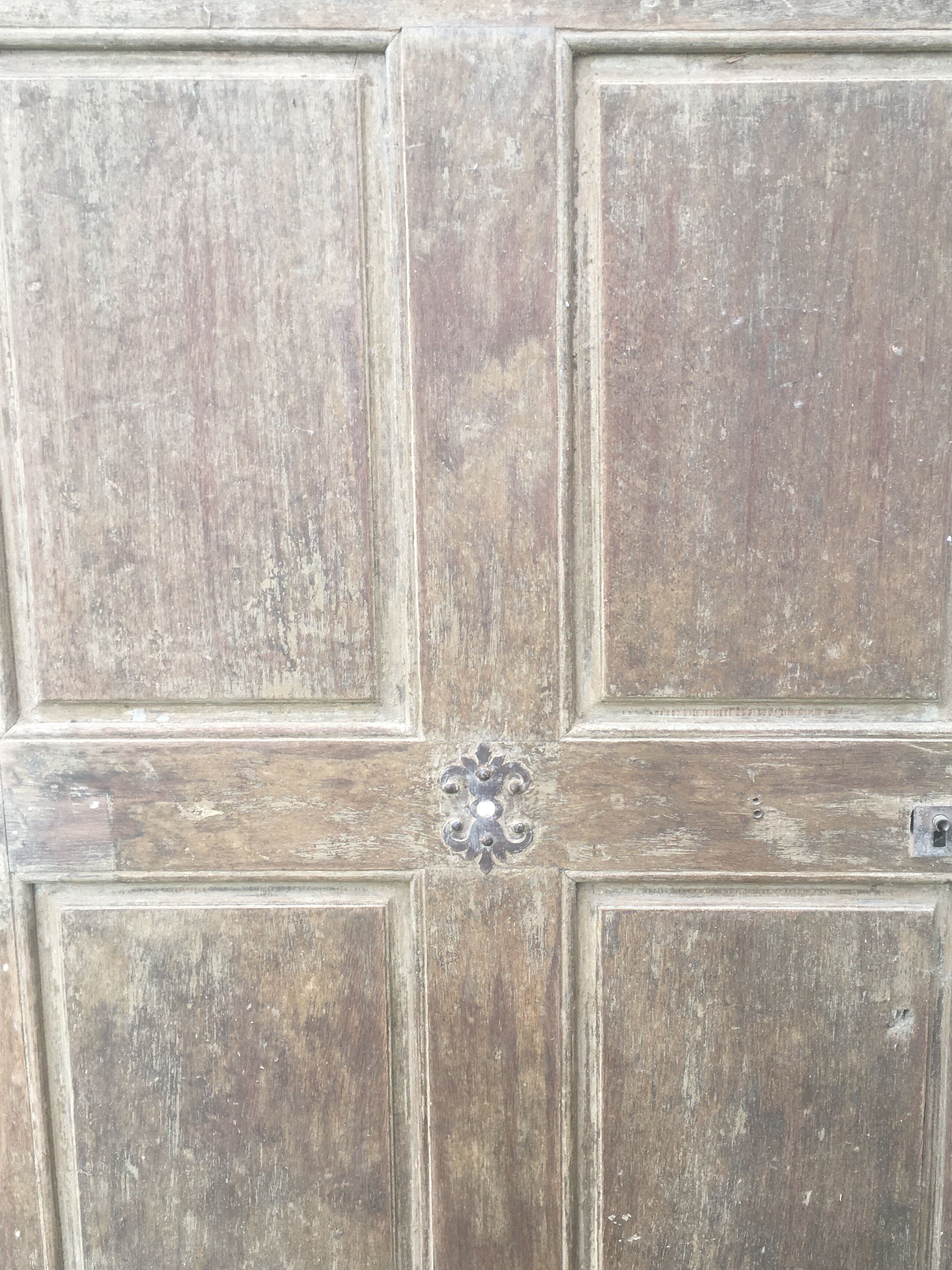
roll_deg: -1.2
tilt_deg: -18.2
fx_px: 1247
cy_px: 637
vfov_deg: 54.0
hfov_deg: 41.7
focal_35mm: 34
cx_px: 548
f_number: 2.2
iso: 25
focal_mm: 4.15
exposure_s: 1/183
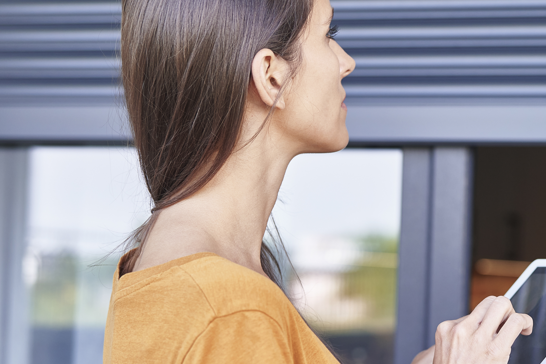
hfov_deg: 16.8
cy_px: 182
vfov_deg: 11.4
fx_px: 1820
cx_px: 515
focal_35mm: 120
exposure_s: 1/400
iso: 250
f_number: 2.2
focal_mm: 50
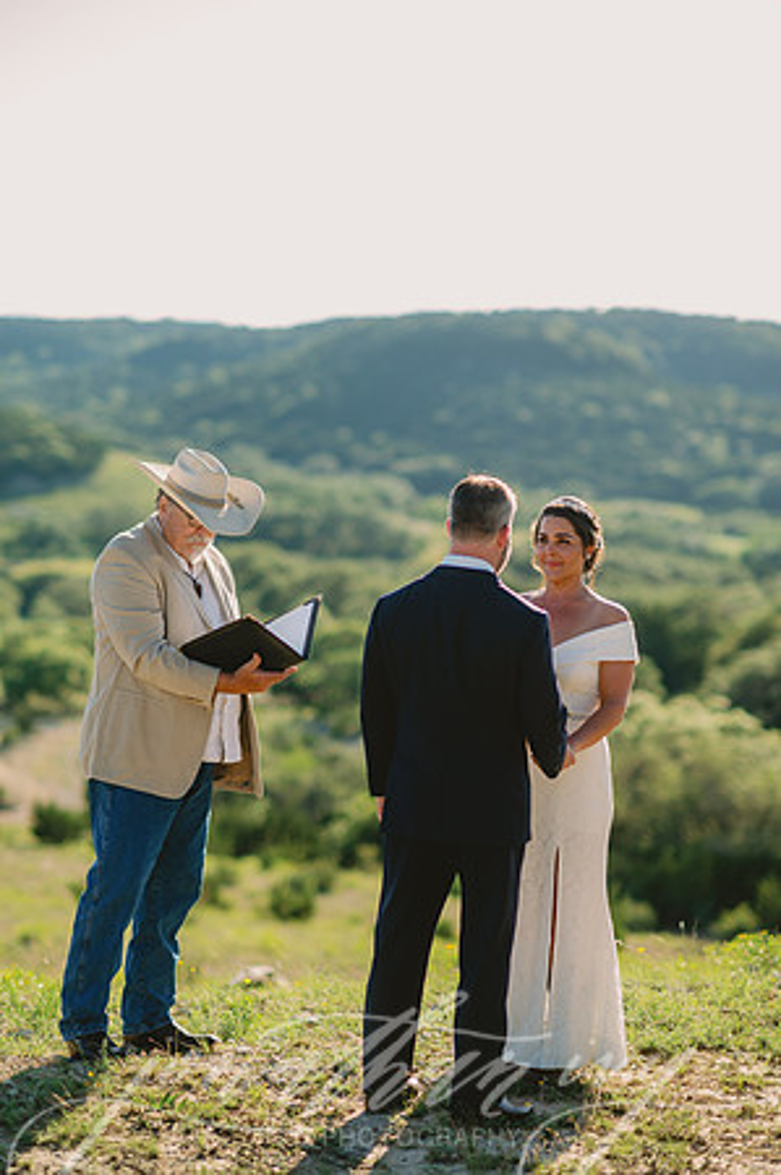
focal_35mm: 85
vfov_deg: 23.9
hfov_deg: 16.0
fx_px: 2772
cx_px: 390
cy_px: 588
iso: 50
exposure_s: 1/1250
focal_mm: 85
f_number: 2
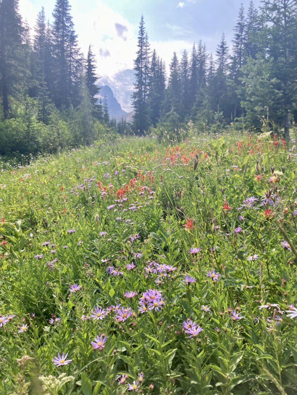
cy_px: 198
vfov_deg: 63.4
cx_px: 148
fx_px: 320
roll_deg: -1.2
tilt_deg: -0.1
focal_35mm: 28
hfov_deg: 49.7
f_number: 1.8
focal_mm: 3.99
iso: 20
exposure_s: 1/774
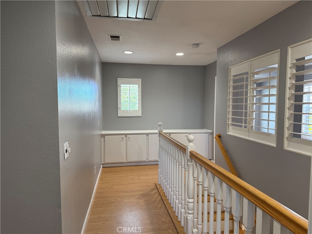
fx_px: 216
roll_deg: -0.2
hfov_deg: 71.6
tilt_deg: -3.0
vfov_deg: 56.8
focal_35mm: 24
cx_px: 156
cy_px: 117
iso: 320
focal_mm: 6.76
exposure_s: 1/120
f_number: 1.78
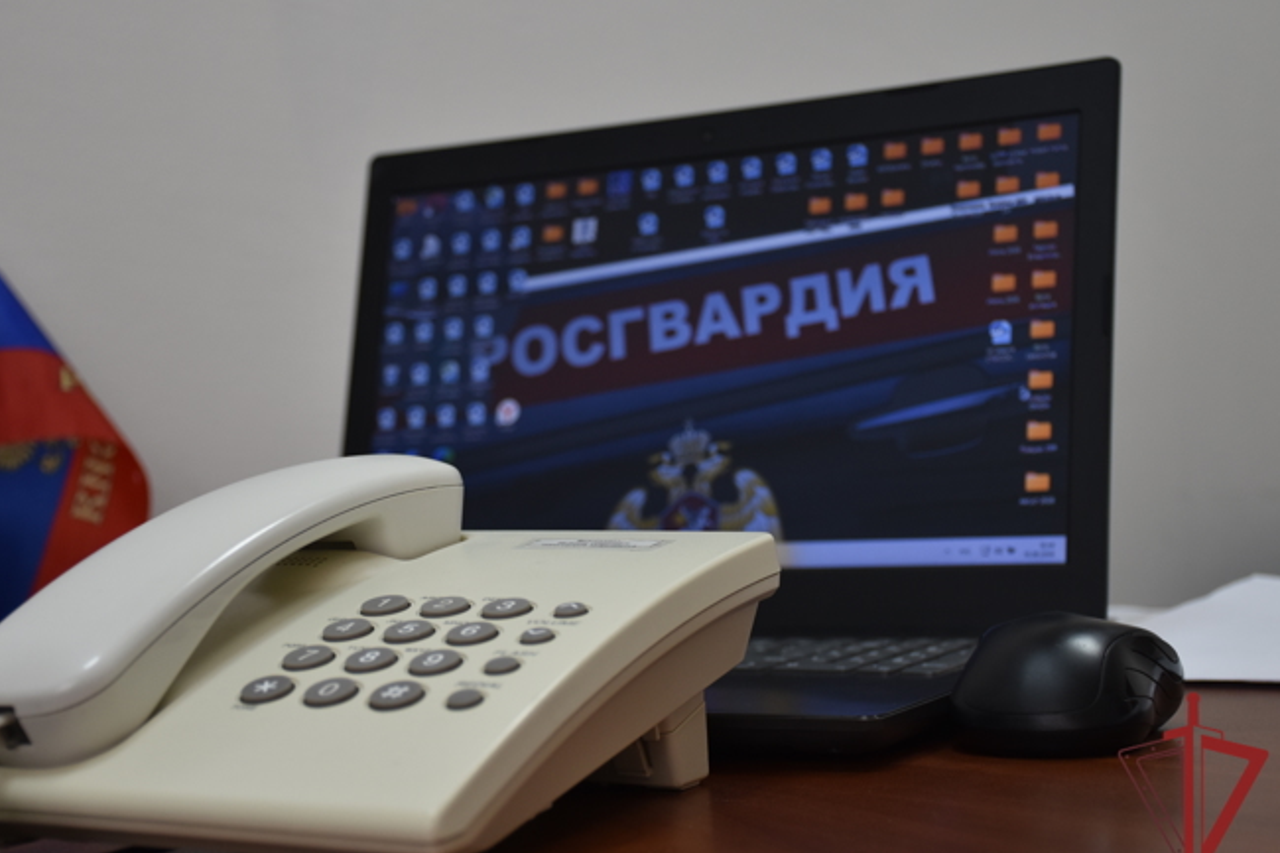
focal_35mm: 61
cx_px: 589
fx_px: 2153
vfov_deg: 22.4
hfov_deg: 33.1
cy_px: 475
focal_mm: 35
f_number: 4.2
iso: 400
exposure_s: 1/80
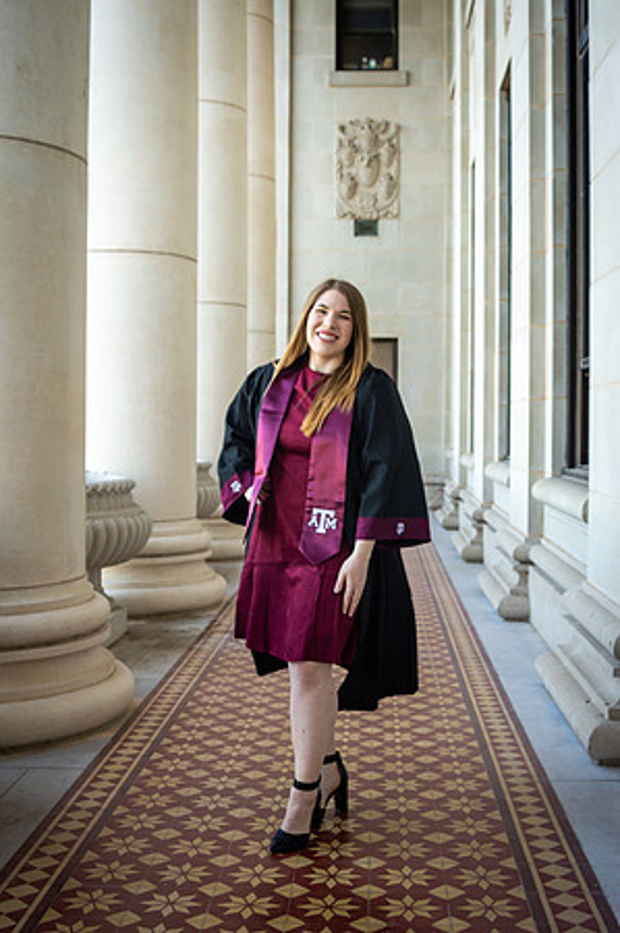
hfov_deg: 31.8
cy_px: 466
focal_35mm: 42
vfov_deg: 46.4
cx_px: 310
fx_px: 1087
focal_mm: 28
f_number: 4
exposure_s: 1/80
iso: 160
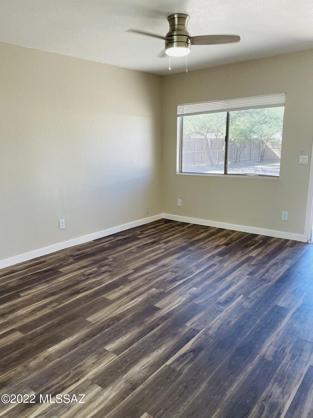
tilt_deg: -9.6
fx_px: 313
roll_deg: +1.7
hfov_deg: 53.1
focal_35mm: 26
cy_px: 209
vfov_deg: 67.3
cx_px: 156
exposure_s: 1/120
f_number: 1.6
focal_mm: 4.2
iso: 80
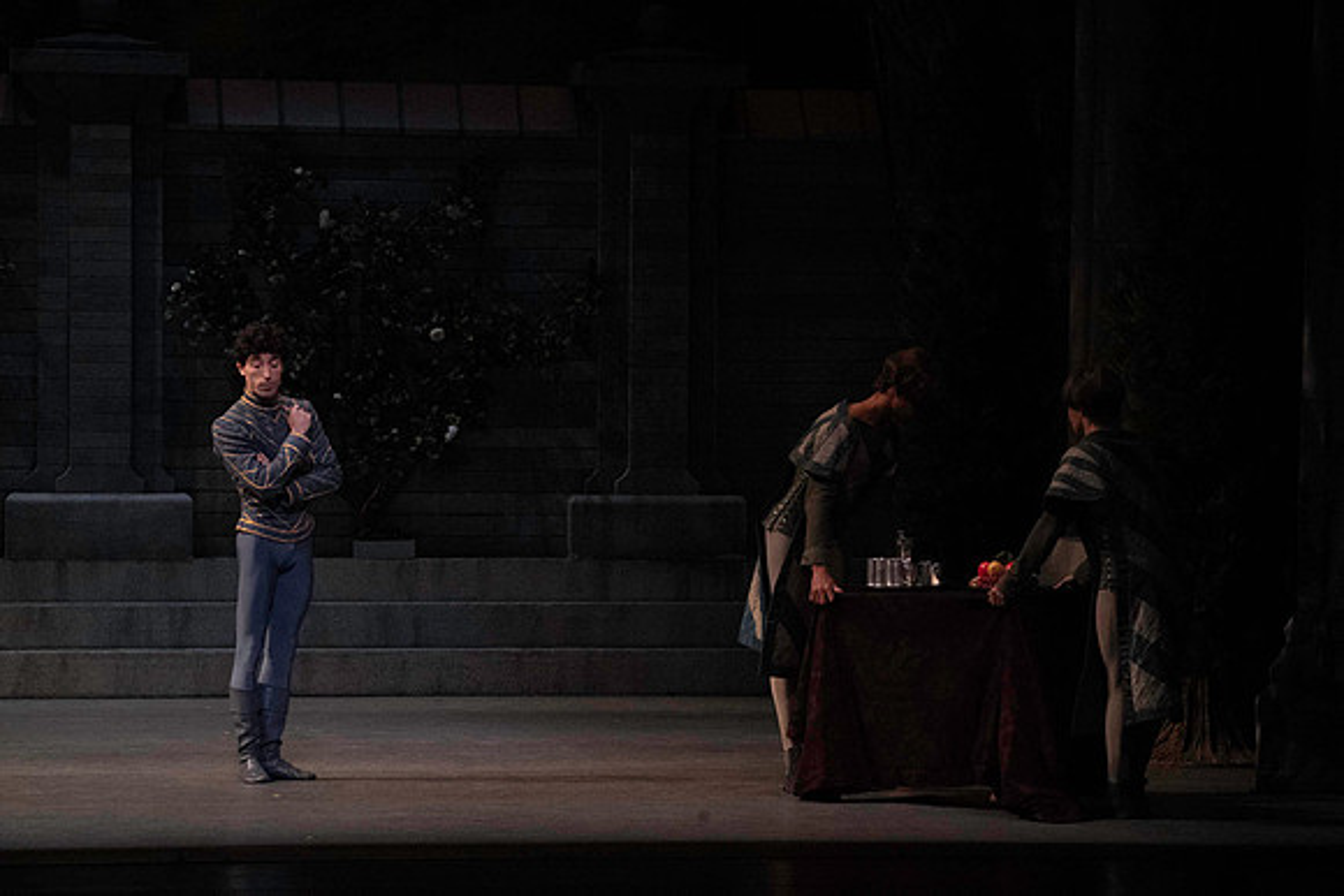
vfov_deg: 8.5
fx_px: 6049
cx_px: 672
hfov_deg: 12.7
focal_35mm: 162
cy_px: 448
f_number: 11
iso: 16000
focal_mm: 162
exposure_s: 1/400
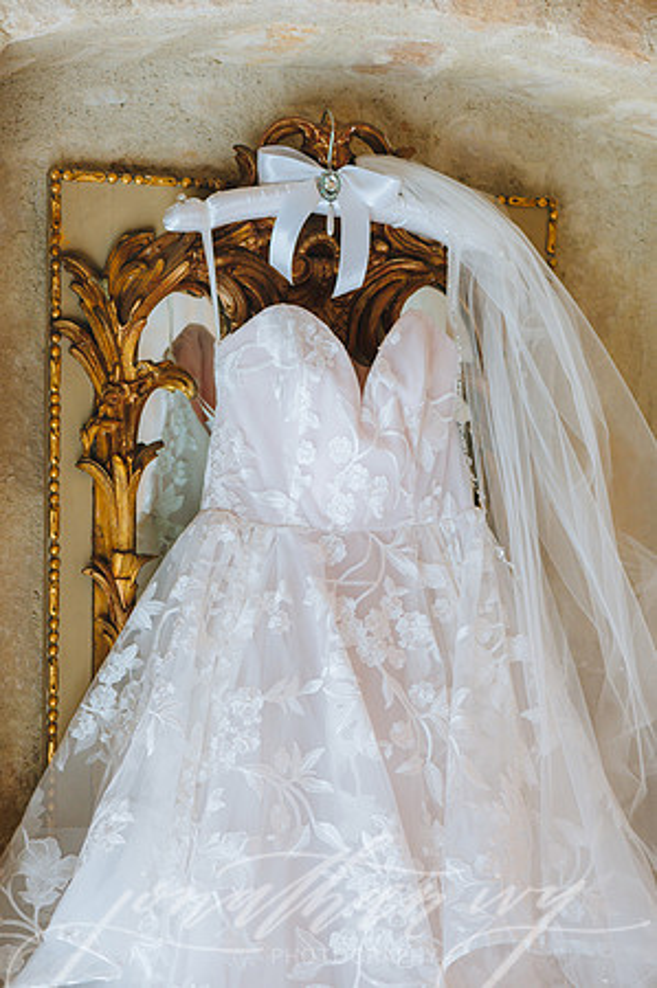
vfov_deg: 19.5
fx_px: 2881
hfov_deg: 13.0
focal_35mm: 105
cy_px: 494
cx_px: 328
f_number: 4.5
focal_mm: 105
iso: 1000
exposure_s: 1/320
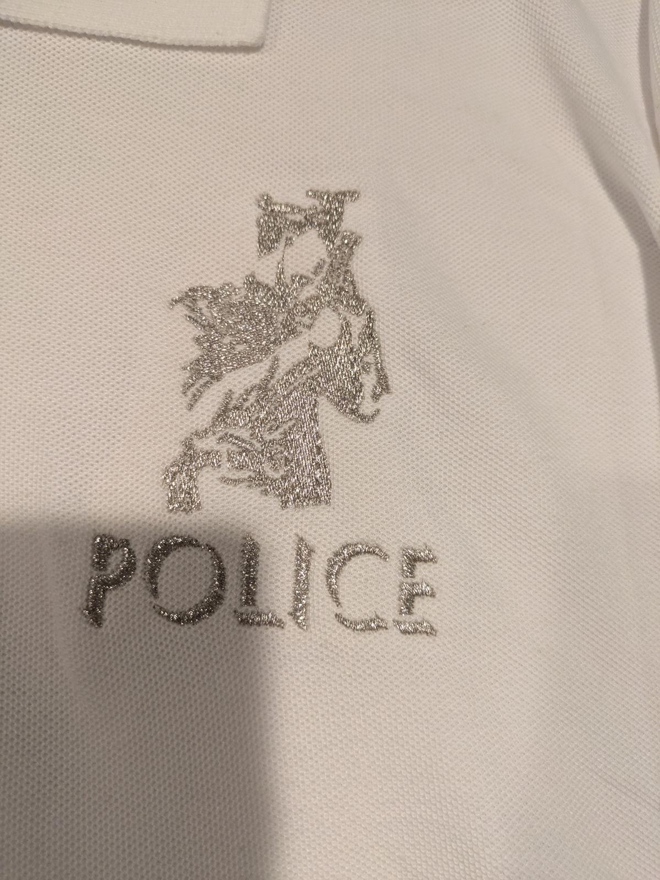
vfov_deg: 69.4
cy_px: 440
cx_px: 330
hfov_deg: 54.9
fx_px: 635
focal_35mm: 25
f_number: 1.89
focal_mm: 5.43
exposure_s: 1/120
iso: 410
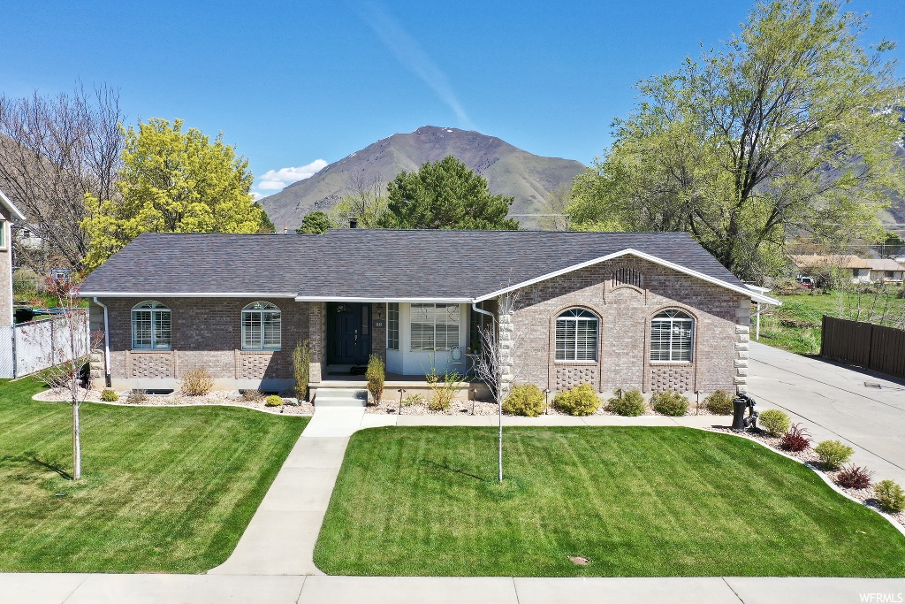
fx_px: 704
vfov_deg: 46.4
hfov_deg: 65.5
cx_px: 452
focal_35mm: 28
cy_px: 302
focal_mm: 10.26
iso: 100
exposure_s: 1/500
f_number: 5.6
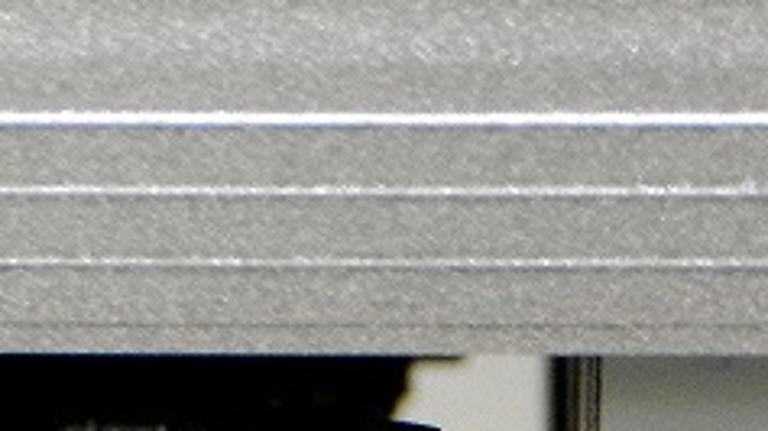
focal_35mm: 235
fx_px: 4783
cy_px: -89
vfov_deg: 5.1
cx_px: 49
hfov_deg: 9.1
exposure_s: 1/4
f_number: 4.9
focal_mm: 13.1
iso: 800
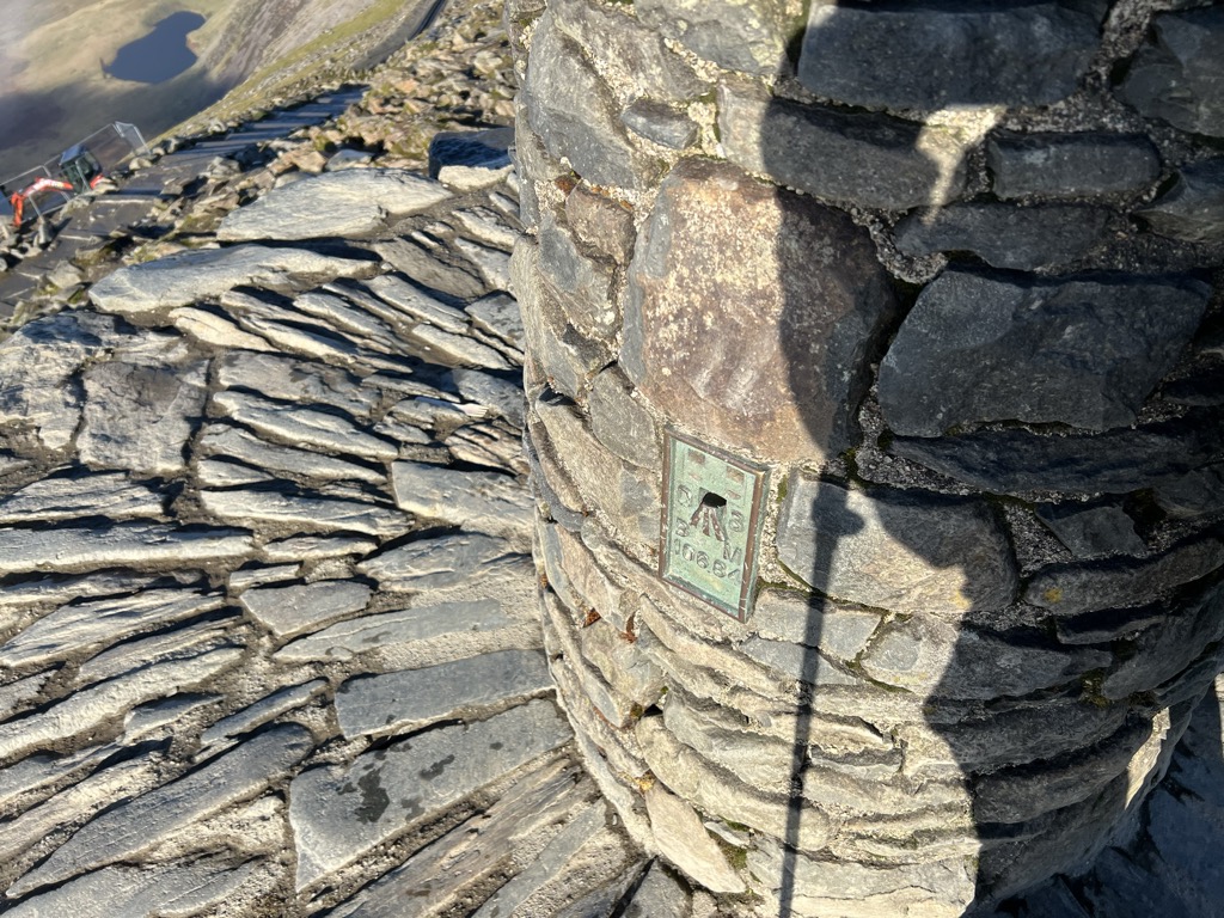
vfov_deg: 53.1
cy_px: 459
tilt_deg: -44.2
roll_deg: +5.3
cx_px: 612
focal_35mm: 26
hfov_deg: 67.3
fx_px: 919
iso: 50
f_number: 1.5
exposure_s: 1/2841
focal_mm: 5.7
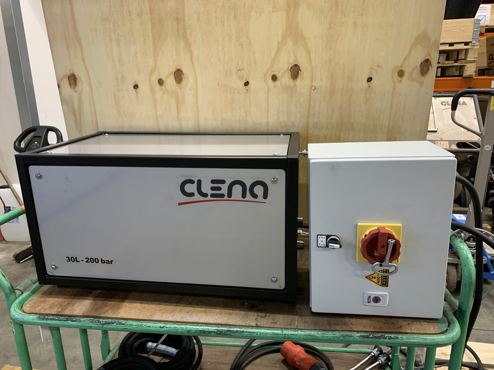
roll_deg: +2.5
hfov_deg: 67.3
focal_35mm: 26
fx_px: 371
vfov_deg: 53.1
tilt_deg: -16.3
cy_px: 185
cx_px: 247
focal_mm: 4.25
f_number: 1.8
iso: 160
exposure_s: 1/50
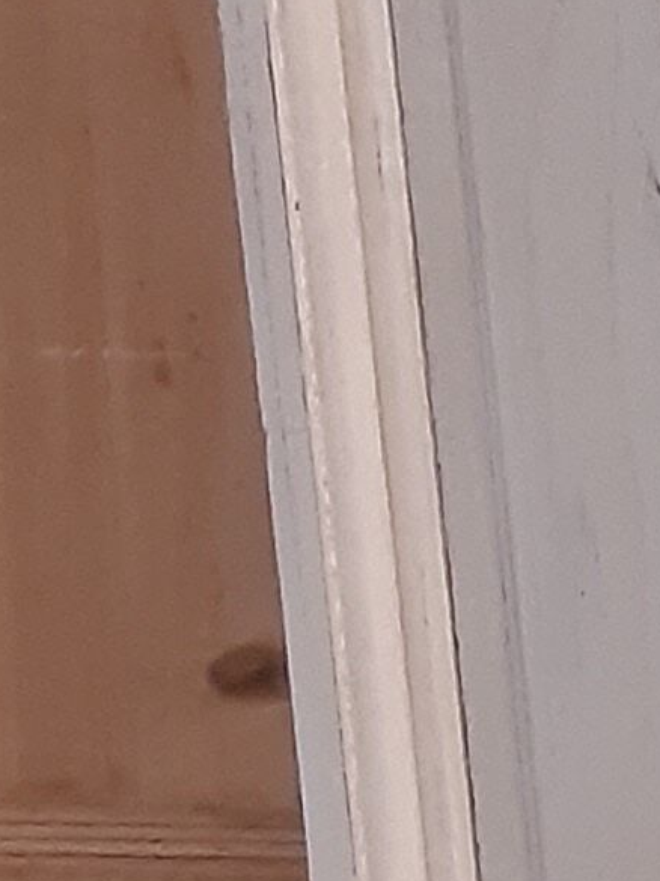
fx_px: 5211
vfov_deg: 9.5
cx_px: 2319
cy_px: 1190
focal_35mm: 205
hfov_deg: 6.3
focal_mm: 3.92
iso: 250
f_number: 1.7
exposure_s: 1/33
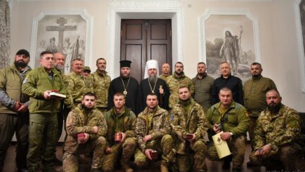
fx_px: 210
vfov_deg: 44.3
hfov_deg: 71.9
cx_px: 154
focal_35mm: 26
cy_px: 74
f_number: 2.8
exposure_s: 1/160
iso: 1600
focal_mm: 24
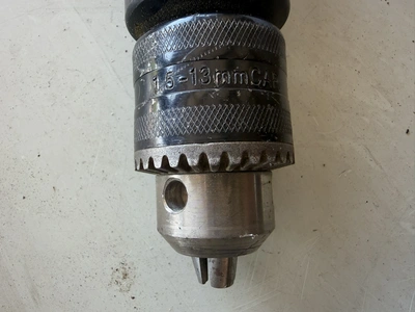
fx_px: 288
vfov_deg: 56.8
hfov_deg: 71.6
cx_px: 208
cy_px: 156
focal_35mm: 24
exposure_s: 1/121
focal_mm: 2.22
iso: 100
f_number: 2.2
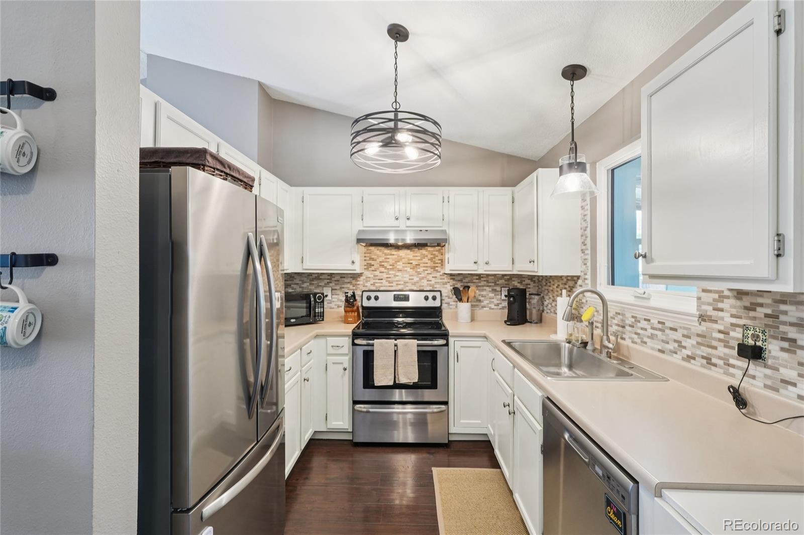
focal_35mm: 15
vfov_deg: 77.3
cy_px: 268
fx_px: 335
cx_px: 402
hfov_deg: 100.4
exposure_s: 1/5
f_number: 8
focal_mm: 10
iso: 800
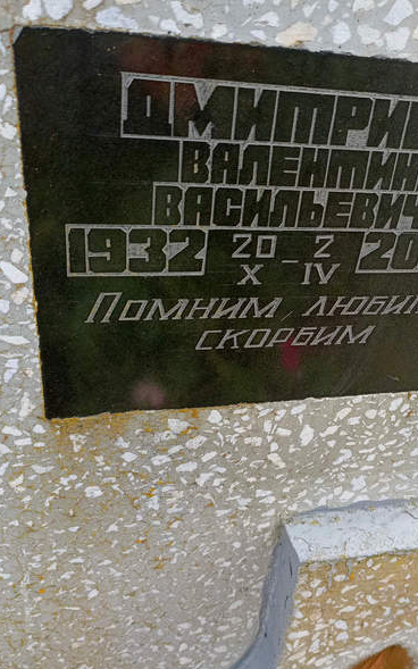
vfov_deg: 54.0
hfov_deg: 34.4
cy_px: 332
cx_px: 323
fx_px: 656
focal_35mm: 36
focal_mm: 4.76
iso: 112
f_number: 1.69
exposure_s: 1/129
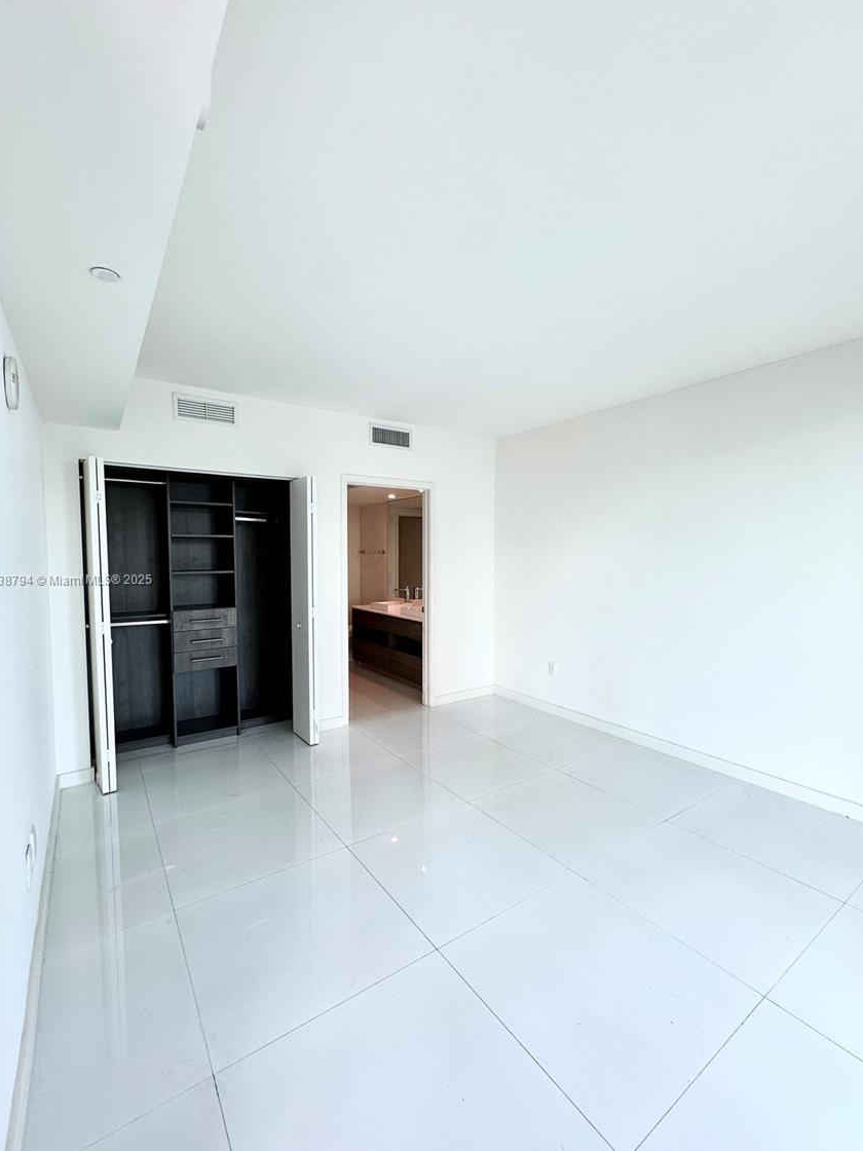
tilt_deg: -2.9
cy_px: 581
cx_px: 426
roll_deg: -0.6
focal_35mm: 15
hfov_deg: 81.7
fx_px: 499
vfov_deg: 98.2
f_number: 2.2
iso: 64
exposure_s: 1/99
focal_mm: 2.22
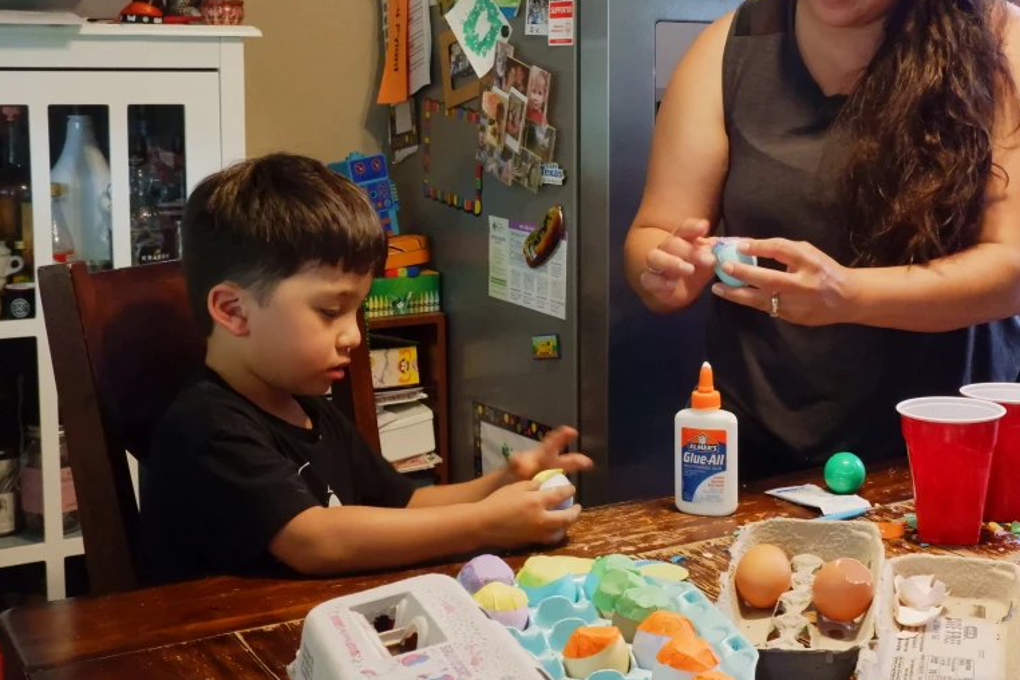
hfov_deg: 37.9
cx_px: 645
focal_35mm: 52
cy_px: 244
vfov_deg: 25.9
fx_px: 1473
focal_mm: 22.1
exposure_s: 1/30
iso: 6400
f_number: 9
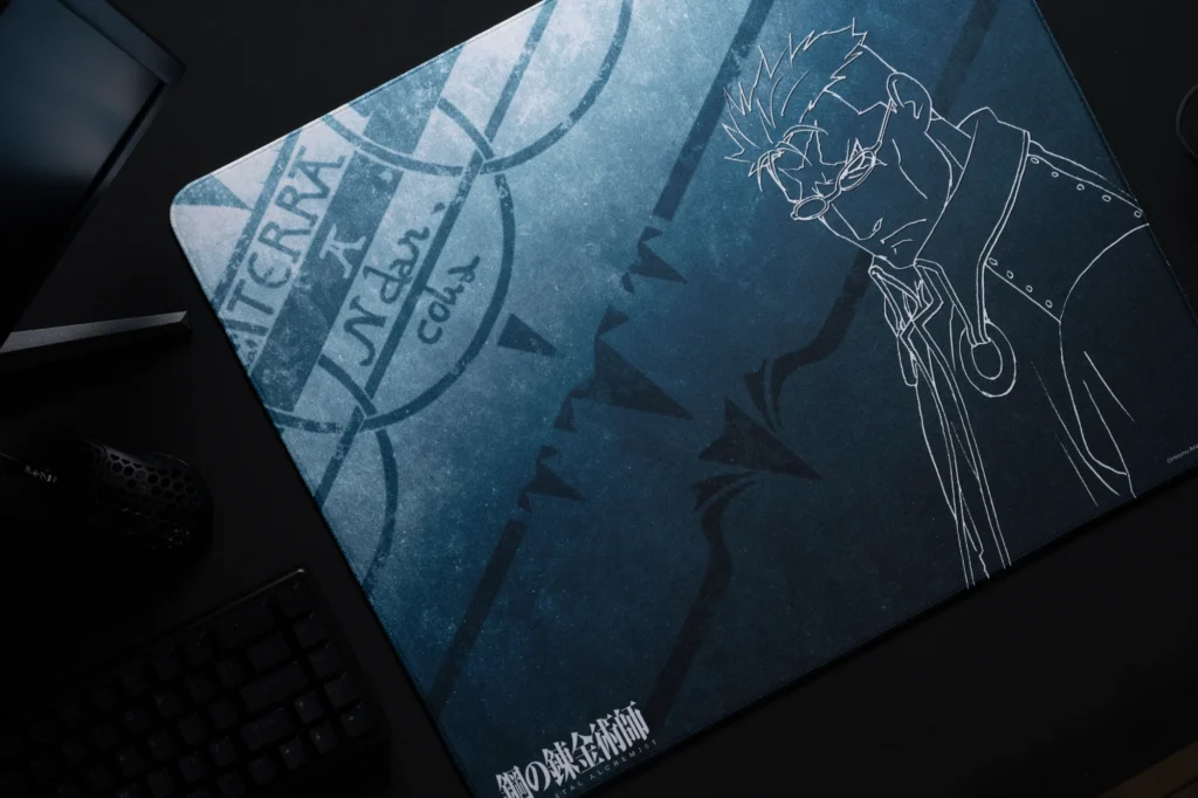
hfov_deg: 28.9
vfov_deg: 19.4
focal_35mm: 70
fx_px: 2329
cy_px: 399
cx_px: 599
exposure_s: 1/200
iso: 100
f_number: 11
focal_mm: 70
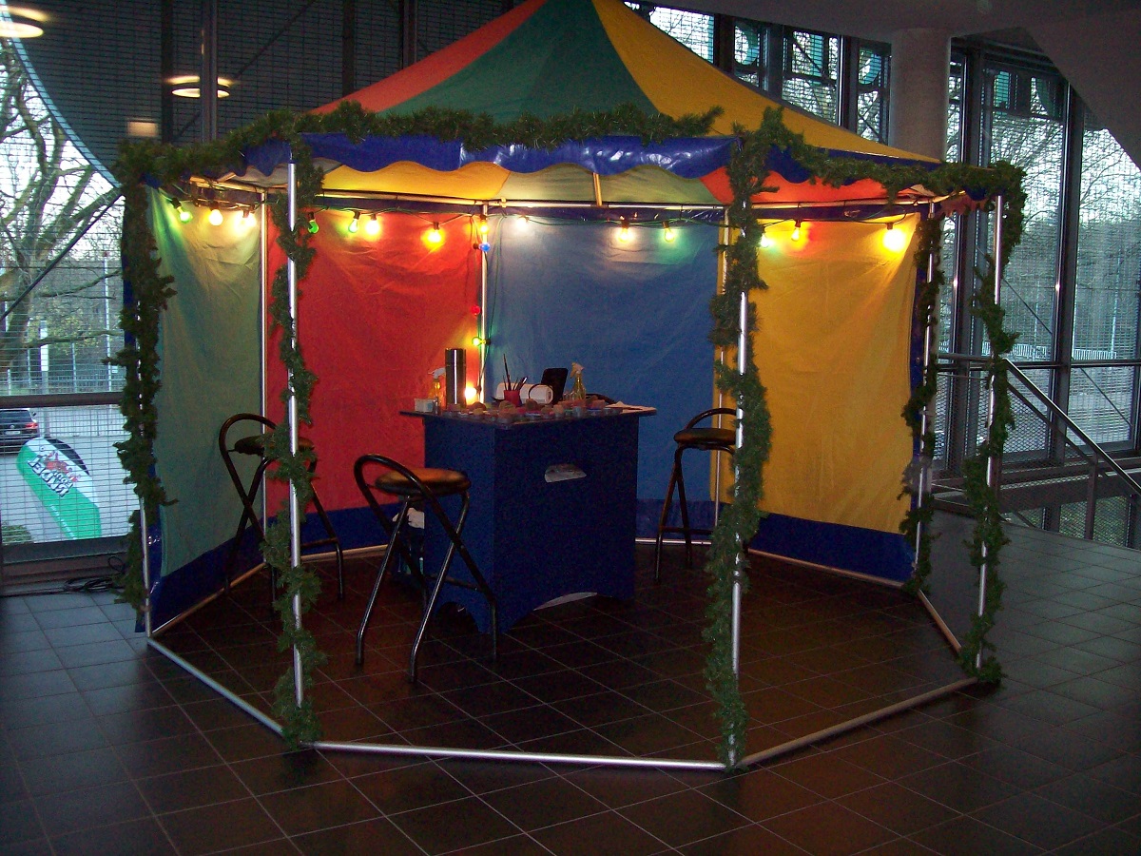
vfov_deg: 39.7
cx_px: 570
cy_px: 428
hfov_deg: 51.4
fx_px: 1187
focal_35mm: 36
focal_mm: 6
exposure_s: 1/64
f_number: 2.7
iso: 200
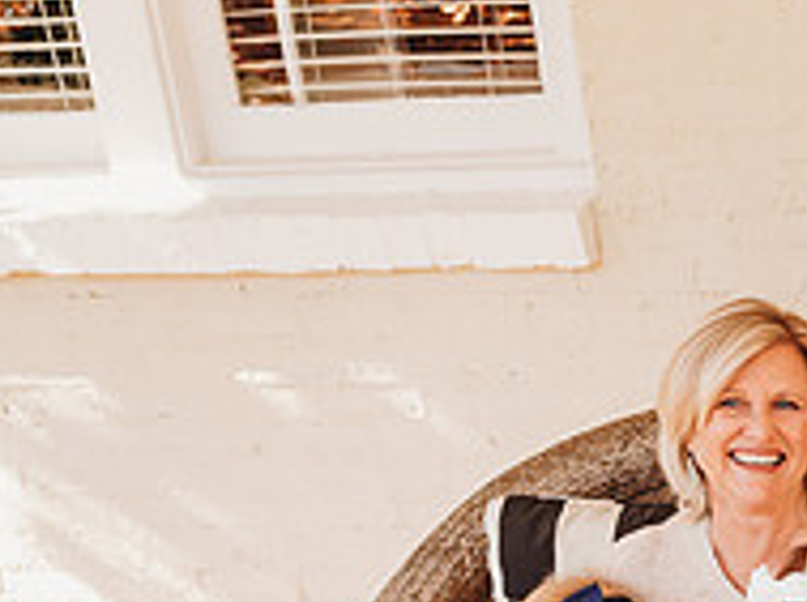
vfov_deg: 19.9
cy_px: 638
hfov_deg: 23.0
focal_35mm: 71
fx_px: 1652
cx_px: 1157
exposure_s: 1/200
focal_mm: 24
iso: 400
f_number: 4.5
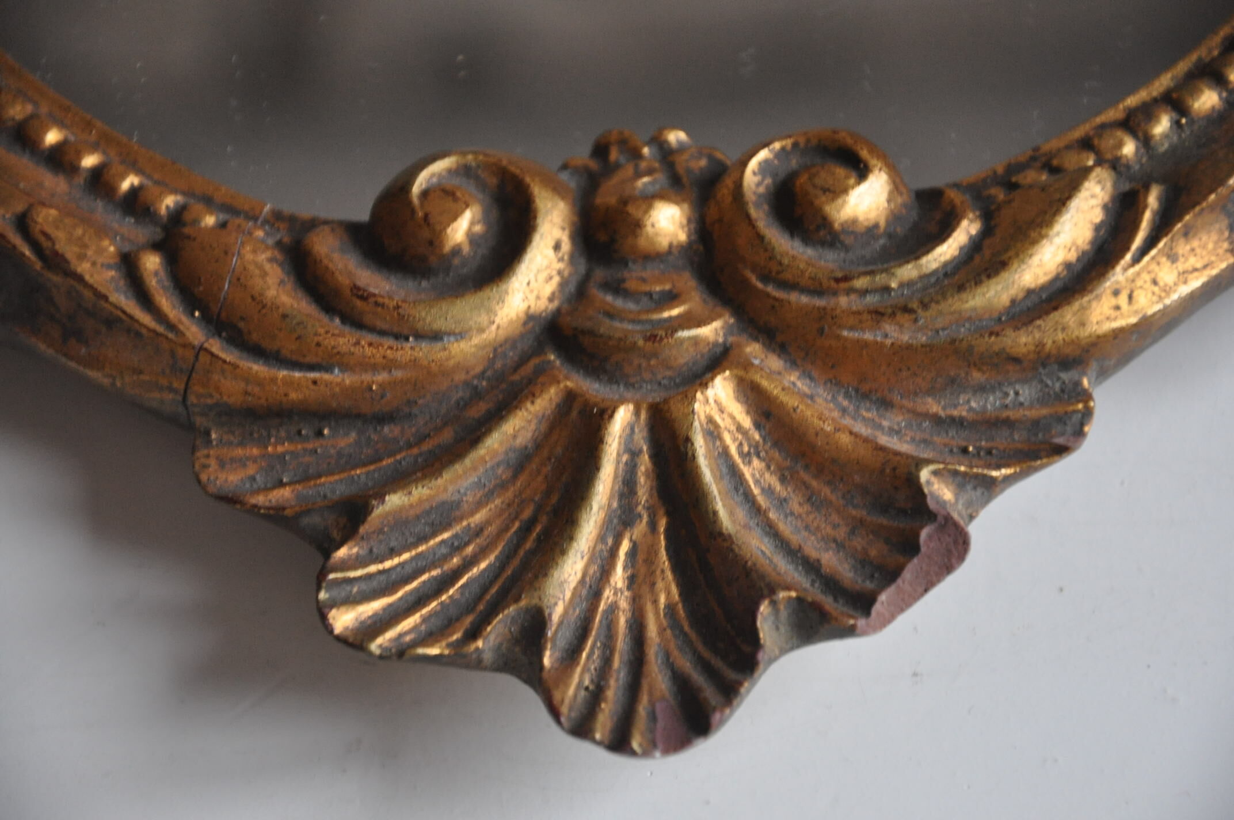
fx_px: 5392
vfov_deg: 8.7
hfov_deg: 13.1
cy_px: 410
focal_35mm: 158
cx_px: 617
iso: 1600
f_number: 5.6
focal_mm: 105
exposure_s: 1/40
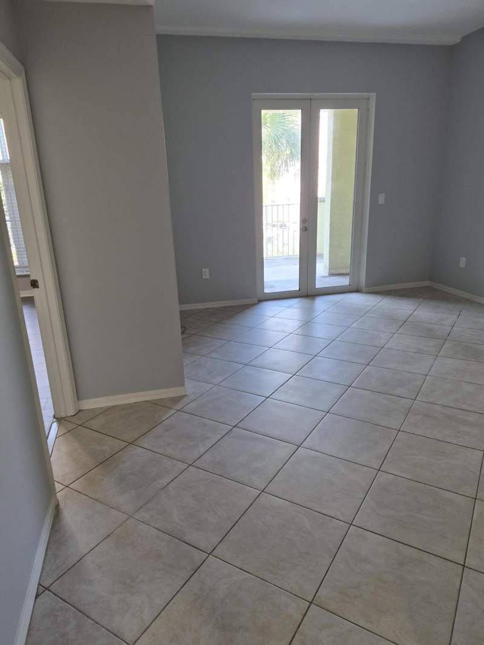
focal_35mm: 23
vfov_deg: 73.9
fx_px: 429
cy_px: 322
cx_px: 242
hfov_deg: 58.9
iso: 100
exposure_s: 1/120
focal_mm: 5.4
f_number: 1.8
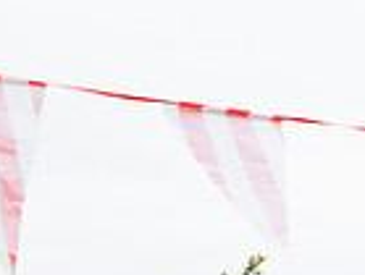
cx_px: 370
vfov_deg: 8.6
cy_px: 477
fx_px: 1776
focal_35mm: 168
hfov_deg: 11.6
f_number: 7.1
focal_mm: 42
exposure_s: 1/320
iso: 640
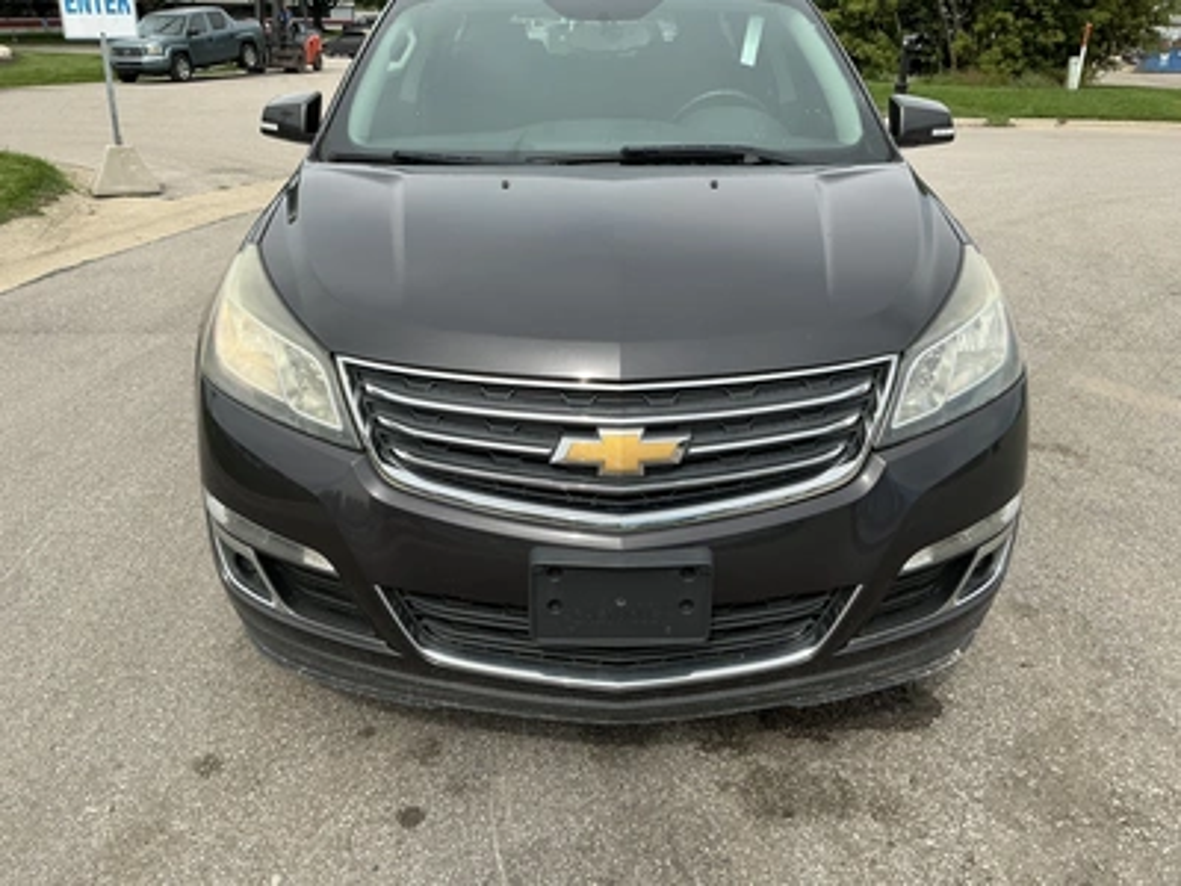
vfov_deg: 49.7
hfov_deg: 63.4
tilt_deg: -22.1
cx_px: 590
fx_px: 955
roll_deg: -0.6
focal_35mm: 28
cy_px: 443
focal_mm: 3
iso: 25
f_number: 1.8
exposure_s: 1/1195
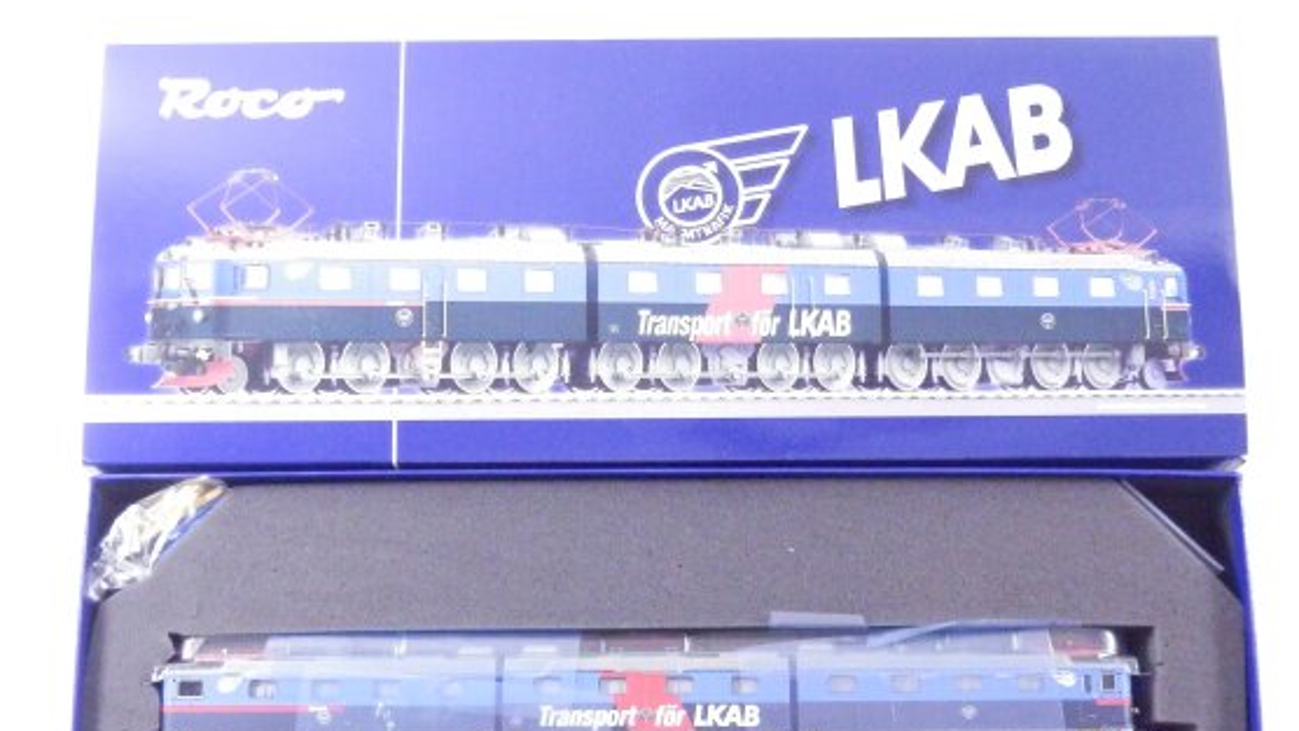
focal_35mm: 47
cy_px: 462
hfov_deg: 43.7
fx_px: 1619
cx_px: 635
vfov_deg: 25.4
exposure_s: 1/160
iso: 2000
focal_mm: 7.3
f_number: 3.7
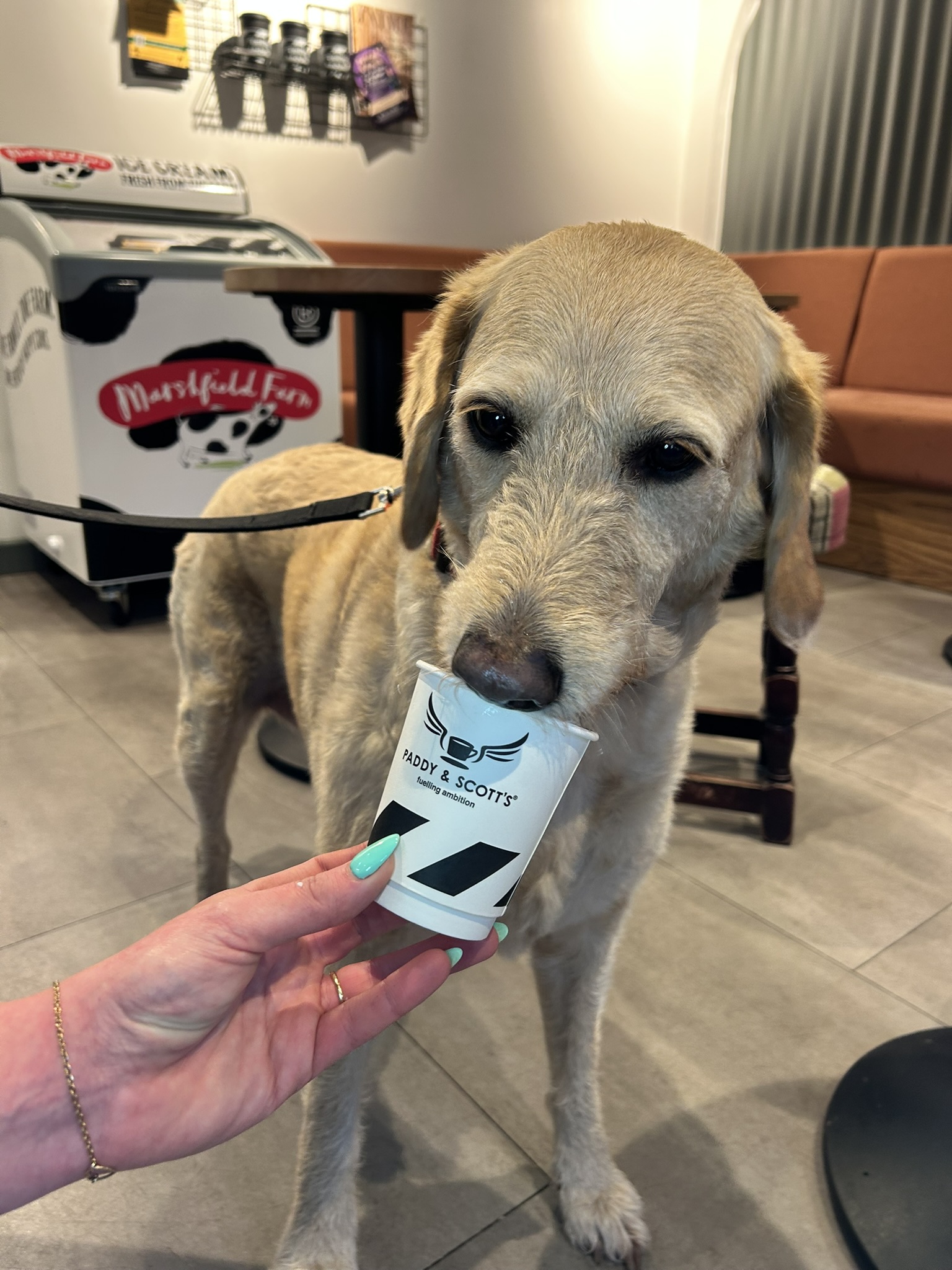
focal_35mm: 26
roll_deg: +1.5
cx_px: 476
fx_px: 953
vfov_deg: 67.3
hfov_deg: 53.1
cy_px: 635
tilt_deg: -17.4
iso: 80
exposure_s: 1/50
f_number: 1.5
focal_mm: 5.7
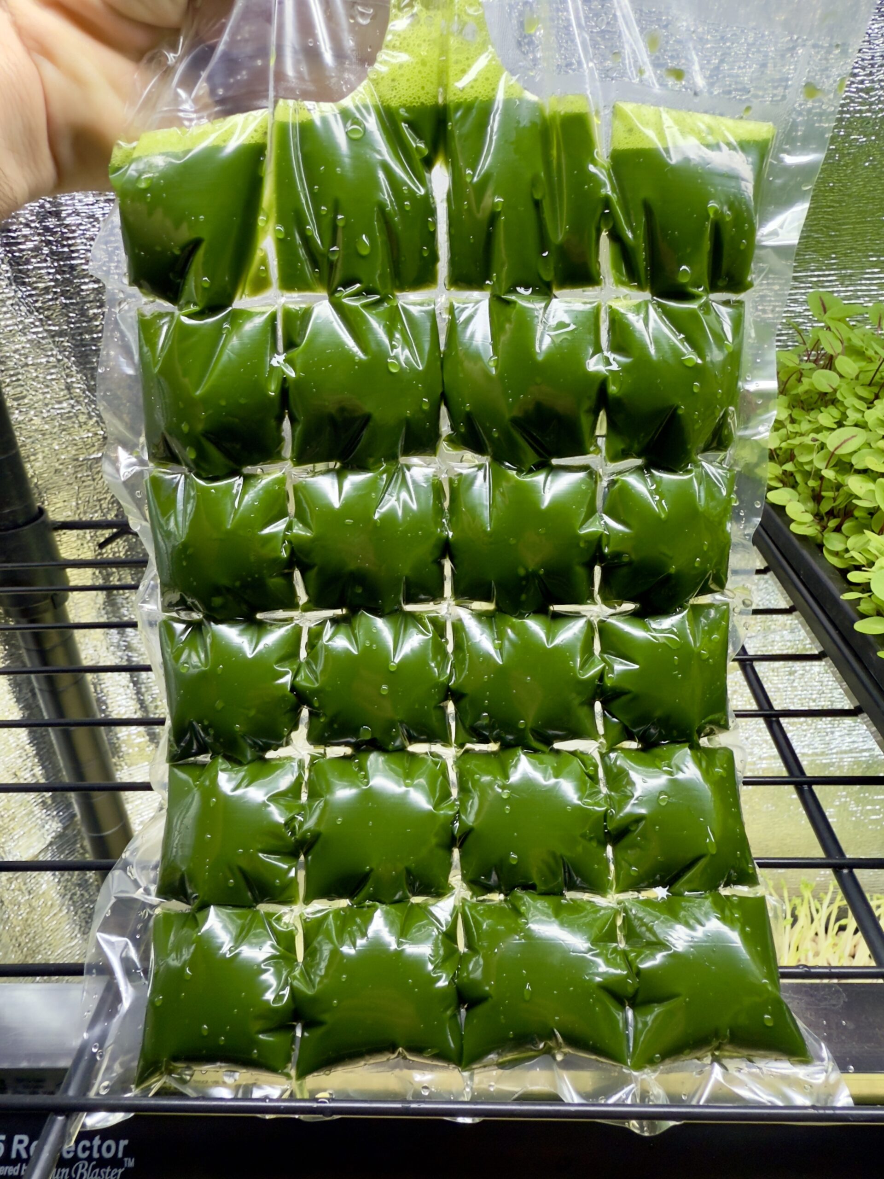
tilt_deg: -25.3
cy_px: 590
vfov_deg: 71.6
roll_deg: +4.3
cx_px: 442
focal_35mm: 24
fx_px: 817
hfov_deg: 56.8
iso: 160
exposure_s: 1/100
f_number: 2.2
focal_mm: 2.22
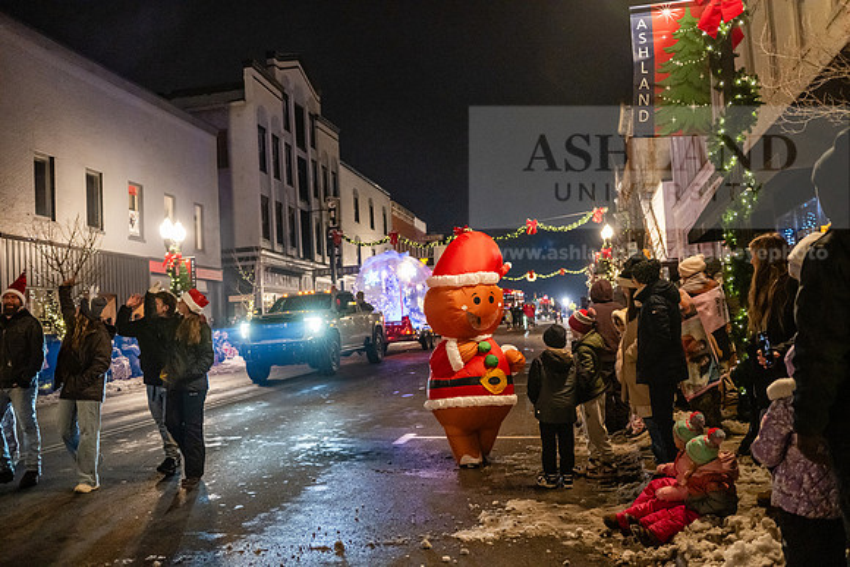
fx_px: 827
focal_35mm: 35
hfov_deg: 54.4
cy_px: 284
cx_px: 425
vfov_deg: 37.9
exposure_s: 1/200
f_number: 3.2
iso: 5000
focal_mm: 35
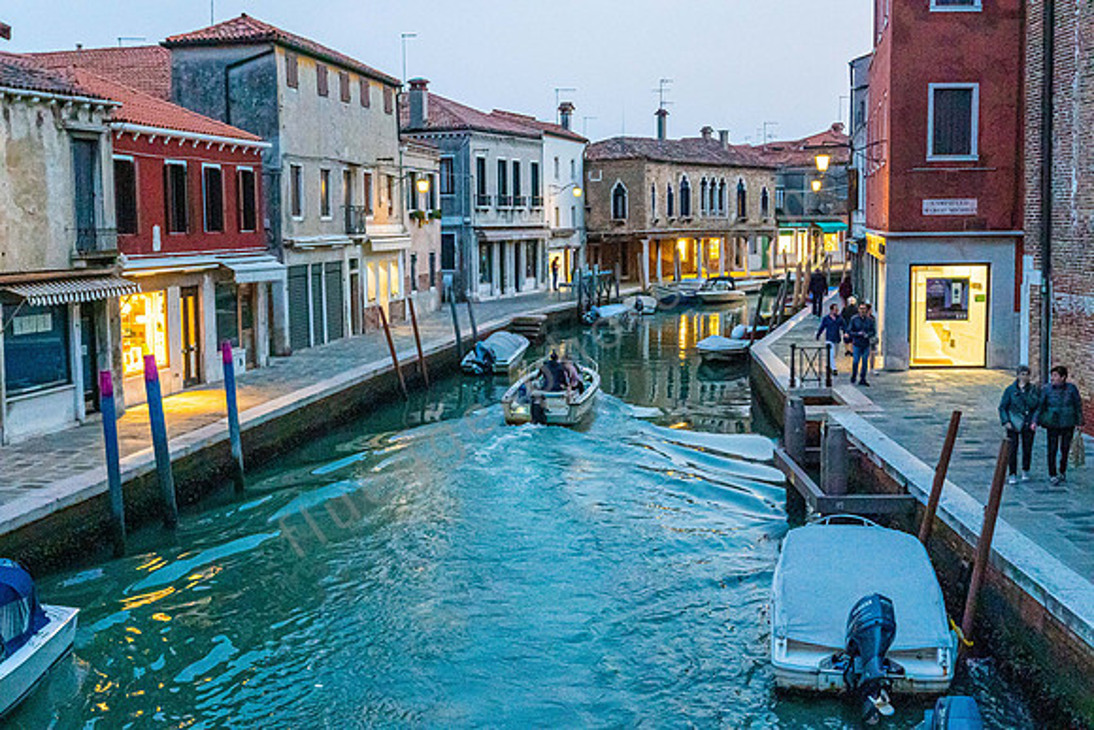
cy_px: 365
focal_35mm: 42
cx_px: 547
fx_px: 1277
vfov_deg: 31.9
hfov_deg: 46.4
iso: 6400
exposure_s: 1/200
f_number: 5.6
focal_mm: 28
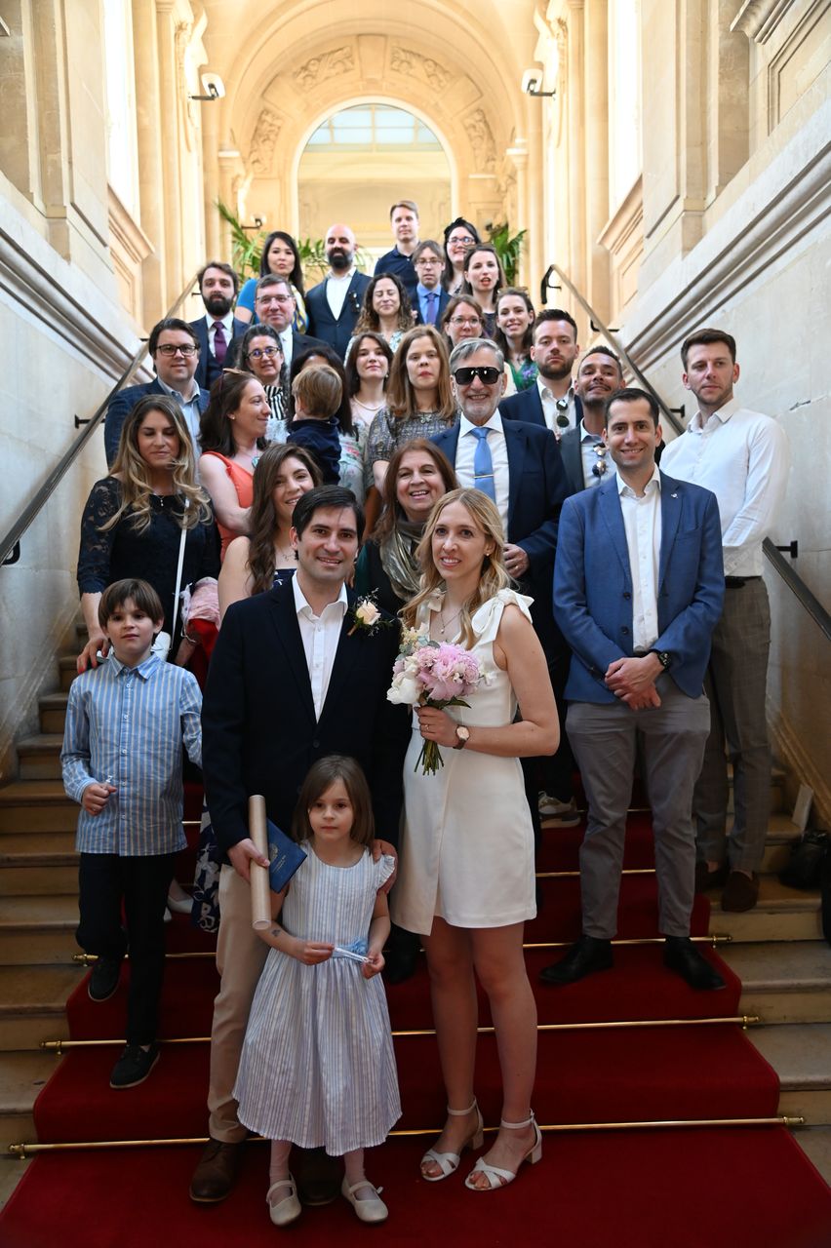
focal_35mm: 32
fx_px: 1109
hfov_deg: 41.1
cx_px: 416
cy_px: 624
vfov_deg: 58.7
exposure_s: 1/125
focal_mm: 32
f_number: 4
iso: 2000
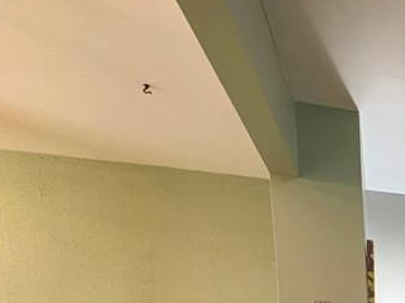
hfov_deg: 29.7
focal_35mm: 45
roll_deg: +1.0
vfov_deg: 25.6
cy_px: 432
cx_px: 574
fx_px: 526
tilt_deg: -3.7
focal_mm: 2.22
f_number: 2.2
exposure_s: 1/60
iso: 500
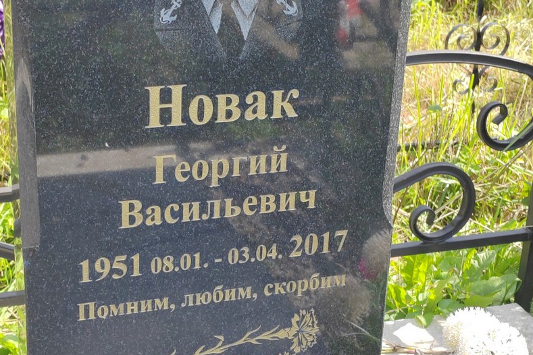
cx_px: 264
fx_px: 1140
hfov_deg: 26.3
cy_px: 186
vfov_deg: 17.7
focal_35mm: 77
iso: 100
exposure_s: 1/370
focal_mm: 5.52
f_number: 1.9
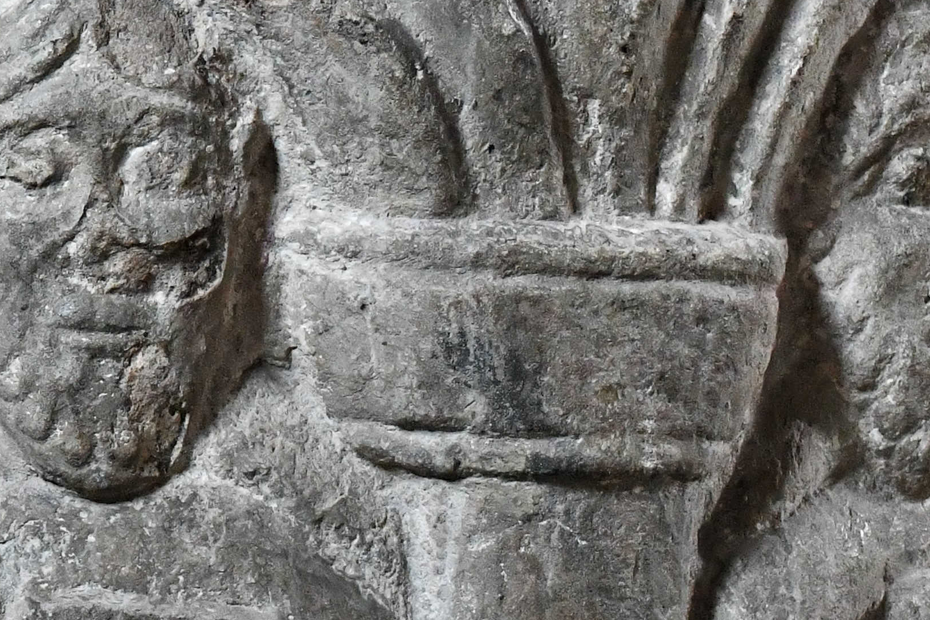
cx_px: -10
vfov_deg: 7.9
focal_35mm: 174
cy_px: 444
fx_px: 4495
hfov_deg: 11.7
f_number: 5.6
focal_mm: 70
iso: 4000
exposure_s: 1/80
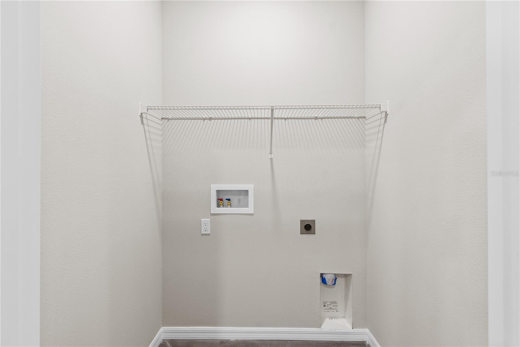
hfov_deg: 100.4
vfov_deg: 77.3
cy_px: 174
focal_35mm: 15
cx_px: 260
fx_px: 217
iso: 100
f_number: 7.1
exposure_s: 2
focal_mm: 10
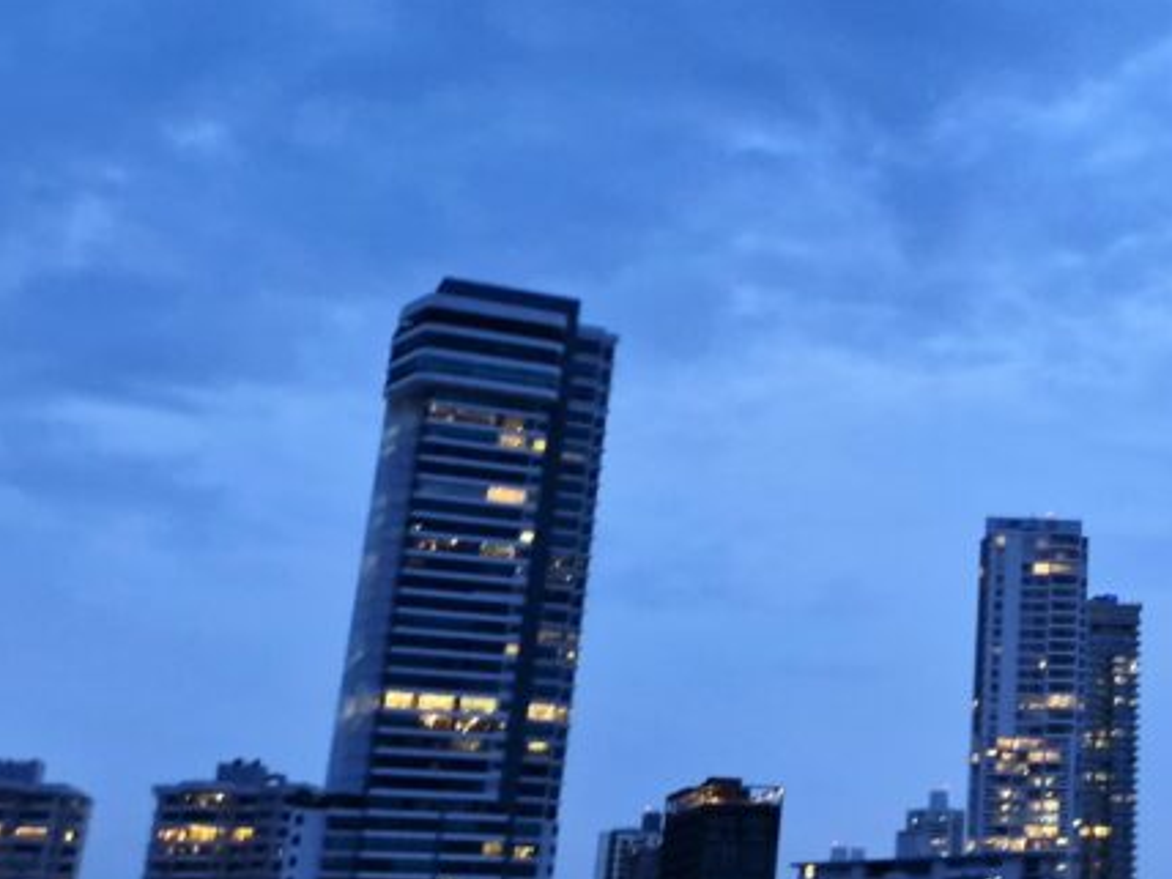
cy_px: 249
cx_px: 1312
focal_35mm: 55
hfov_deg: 30.9
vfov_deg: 26.3
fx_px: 1862
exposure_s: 1/30
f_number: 1.8
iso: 500
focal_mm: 5.54
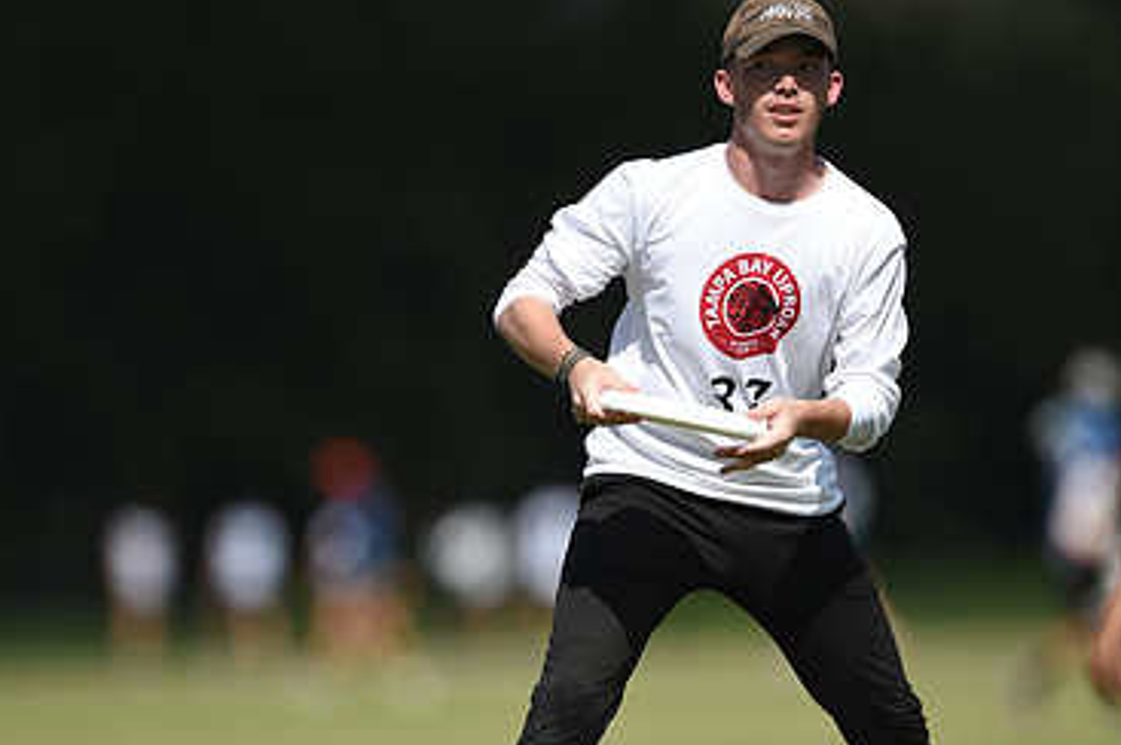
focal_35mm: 633
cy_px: 464
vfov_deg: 2.2
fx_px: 19693
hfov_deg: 3.3
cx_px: 608
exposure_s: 1/6400
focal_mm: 400
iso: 200
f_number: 2.8
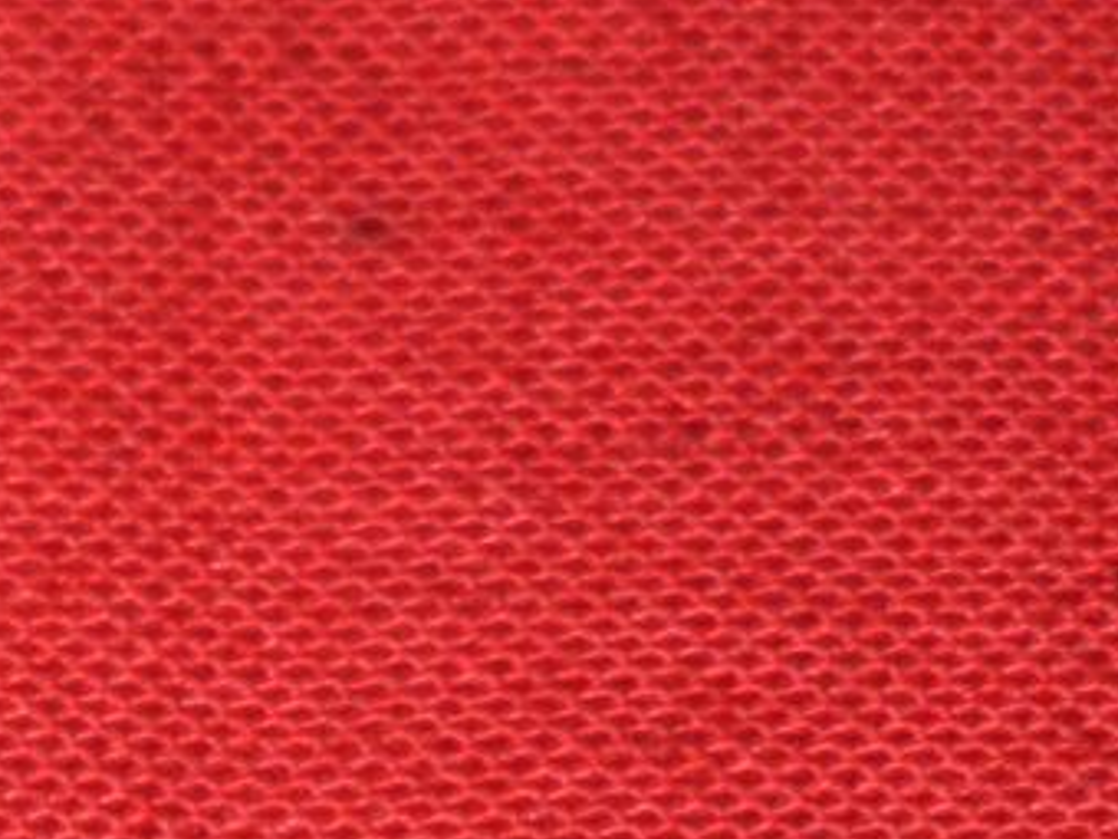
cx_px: -2252
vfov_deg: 2.6
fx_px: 18482
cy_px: 2445
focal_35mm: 572
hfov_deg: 3.4
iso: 160
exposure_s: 1/200
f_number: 5.6
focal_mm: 45
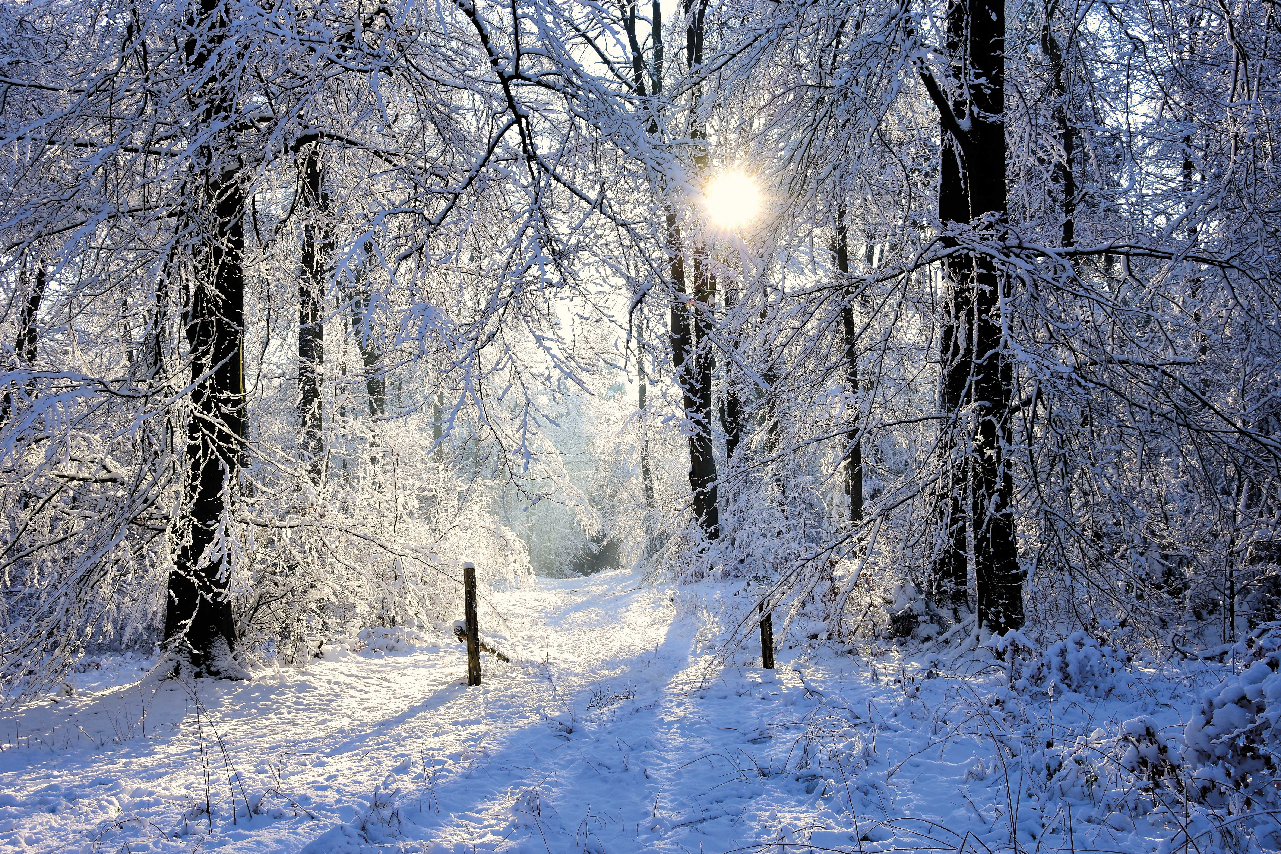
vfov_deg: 31.9
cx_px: 640
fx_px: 1494
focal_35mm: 42
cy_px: 427
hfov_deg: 46.4
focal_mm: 28
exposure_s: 1/100
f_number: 9
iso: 100
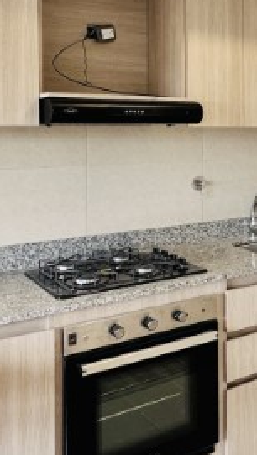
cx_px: 240
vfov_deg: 44.6
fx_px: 544
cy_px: 143
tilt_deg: -0.5
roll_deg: -0.1
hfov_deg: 25.6
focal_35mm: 45
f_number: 2.2
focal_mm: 2.22
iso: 80
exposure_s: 1/99
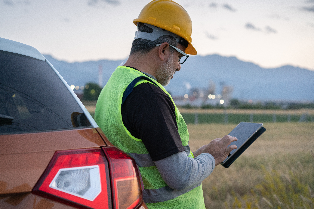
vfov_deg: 24.6
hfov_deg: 36.2
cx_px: 157
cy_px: 104
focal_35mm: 55
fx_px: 480
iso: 640
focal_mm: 55
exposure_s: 1/125
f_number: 3.5
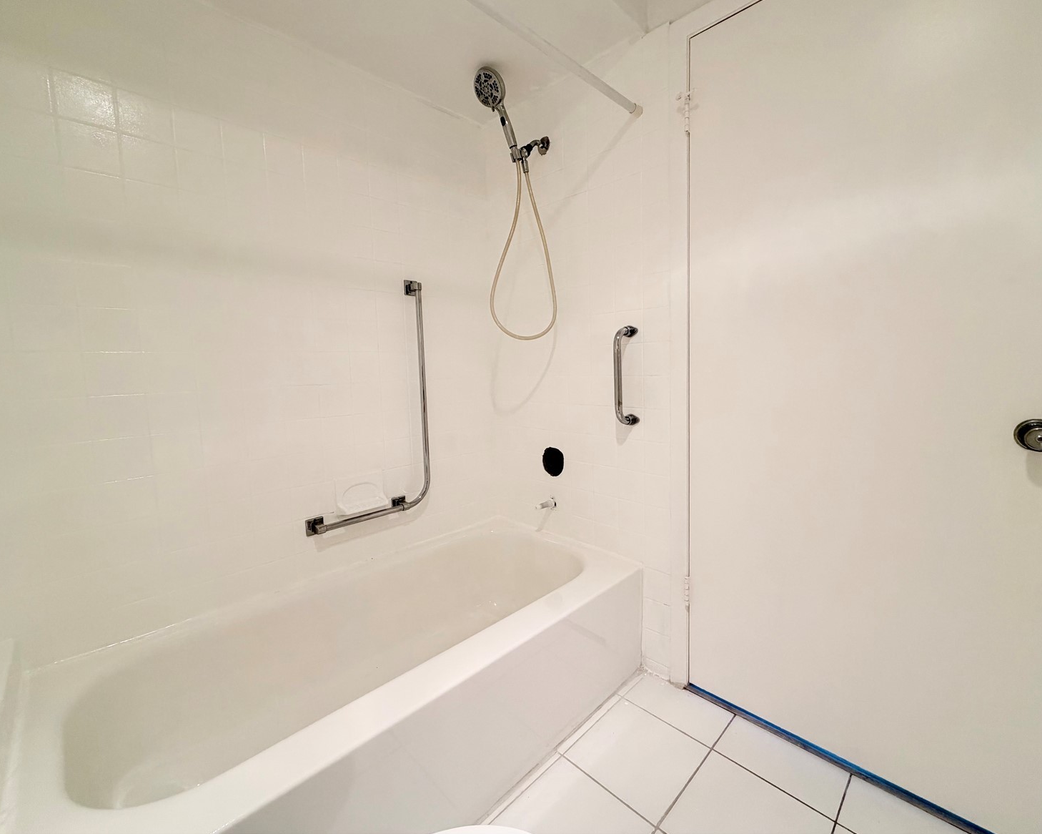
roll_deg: +1.7
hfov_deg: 96.8
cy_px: 406
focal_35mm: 15
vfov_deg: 84.0
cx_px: 542
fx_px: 463
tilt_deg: -5.1
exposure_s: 1/120
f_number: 2.2
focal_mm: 2.22
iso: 200
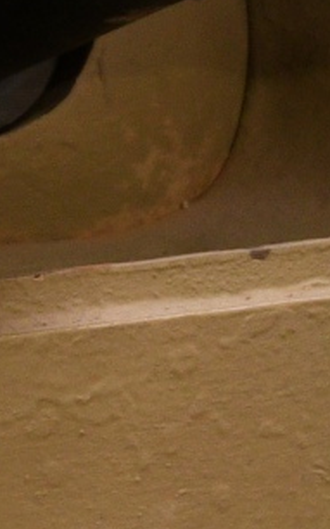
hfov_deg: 3.6
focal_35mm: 368
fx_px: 5300
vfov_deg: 5.7
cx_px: 92
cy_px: 142
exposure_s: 1/25
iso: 500
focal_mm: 31
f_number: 3.2
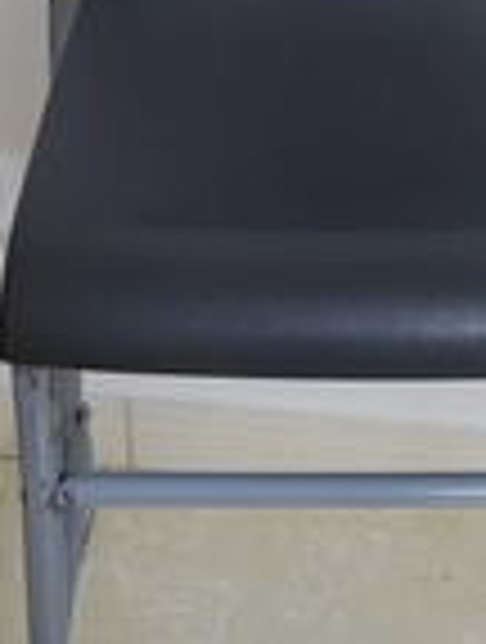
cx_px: 299
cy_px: 313
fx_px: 1603
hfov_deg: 17.2
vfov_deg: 22.7
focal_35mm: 86
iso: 640
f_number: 1.9
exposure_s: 1/100
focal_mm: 5.52
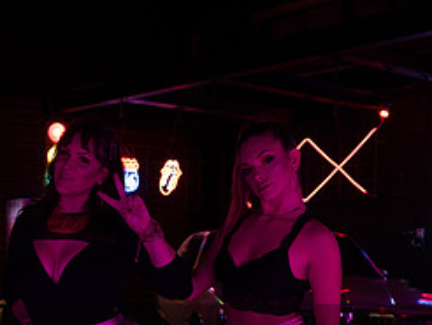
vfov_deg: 21.0
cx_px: 83
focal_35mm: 66
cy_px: 372
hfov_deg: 28.7
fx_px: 824
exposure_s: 1/40
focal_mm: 35
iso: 800
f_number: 5.6
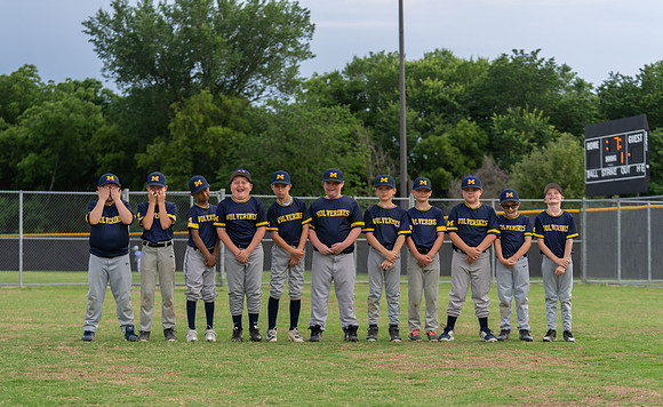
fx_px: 1358
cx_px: 319
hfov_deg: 27.4
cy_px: 230
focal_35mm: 76
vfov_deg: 17.0
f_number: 3.2
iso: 200
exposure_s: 1/320
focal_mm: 71
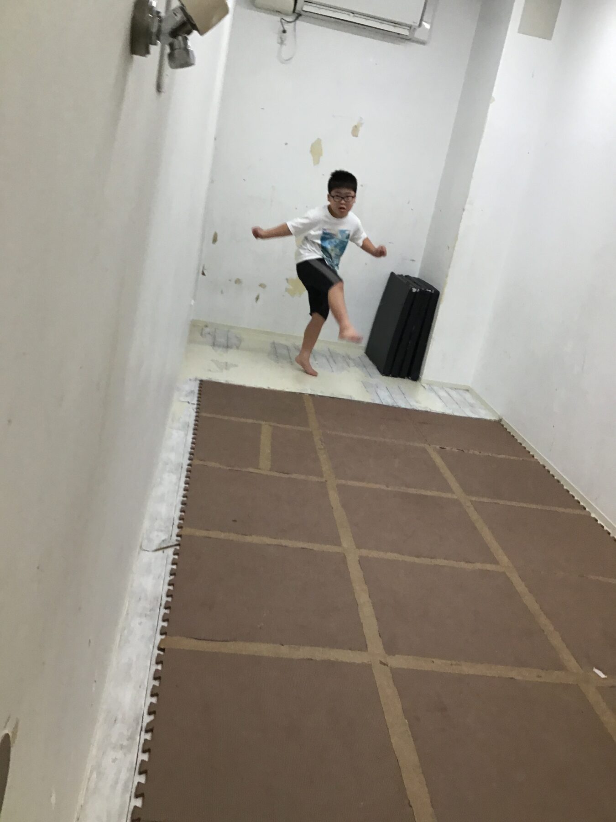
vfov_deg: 58.4
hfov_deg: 45.4
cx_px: 308
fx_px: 736
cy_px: 411
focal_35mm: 31
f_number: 2.4
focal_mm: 3.3
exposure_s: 1/30
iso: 40
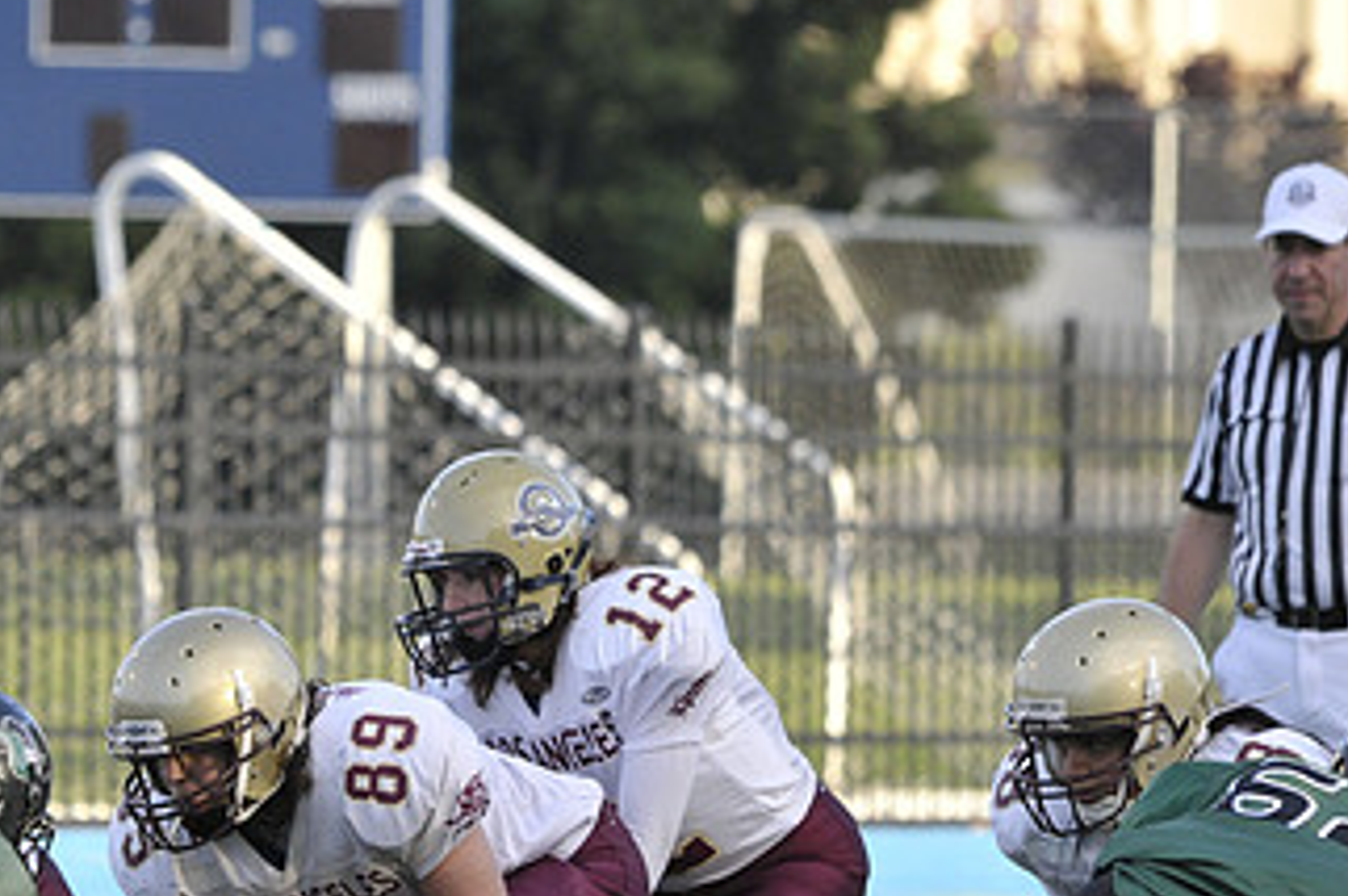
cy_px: 641
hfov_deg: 2.3
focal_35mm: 901
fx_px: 33703
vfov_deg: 1.5
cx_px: 427
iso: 4000
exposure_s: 1/1000
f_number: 10
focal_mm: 500
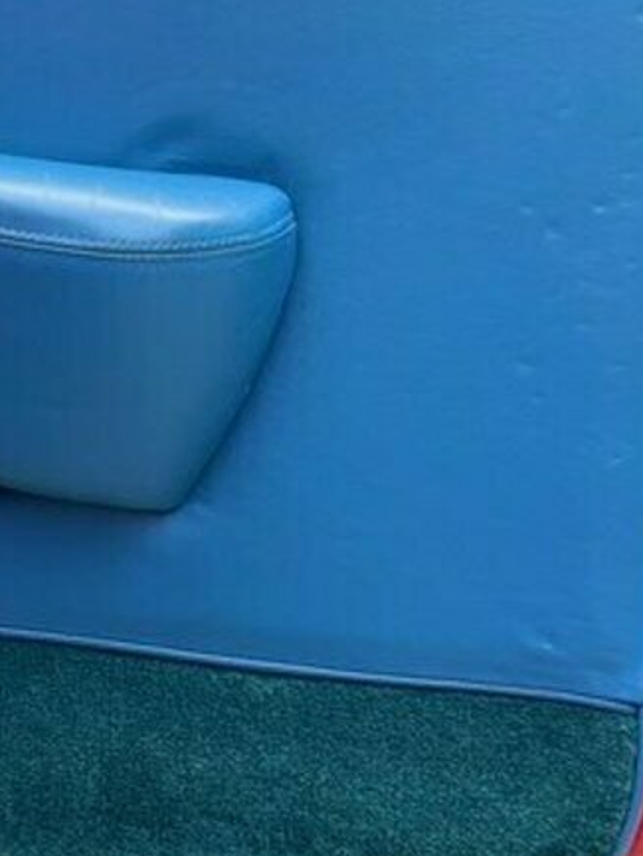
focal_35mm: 72
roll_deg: -4.1
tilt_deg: -6.2
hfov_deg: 19.3
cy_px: 192
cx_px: -129
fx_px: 1782
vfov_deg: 26.6
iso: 50
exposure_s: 1/281
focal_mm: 5.7
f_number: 1.5
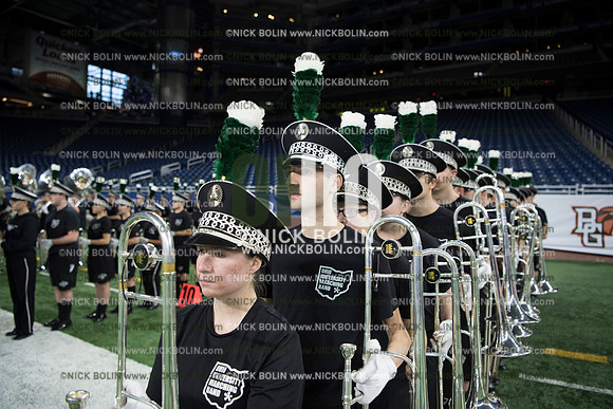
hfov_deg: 73.7
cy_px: 204
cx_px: 306
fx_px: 409
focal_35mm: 24
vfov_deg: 53.2
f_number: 3.2
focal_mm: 24
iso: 800
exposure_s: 1/500
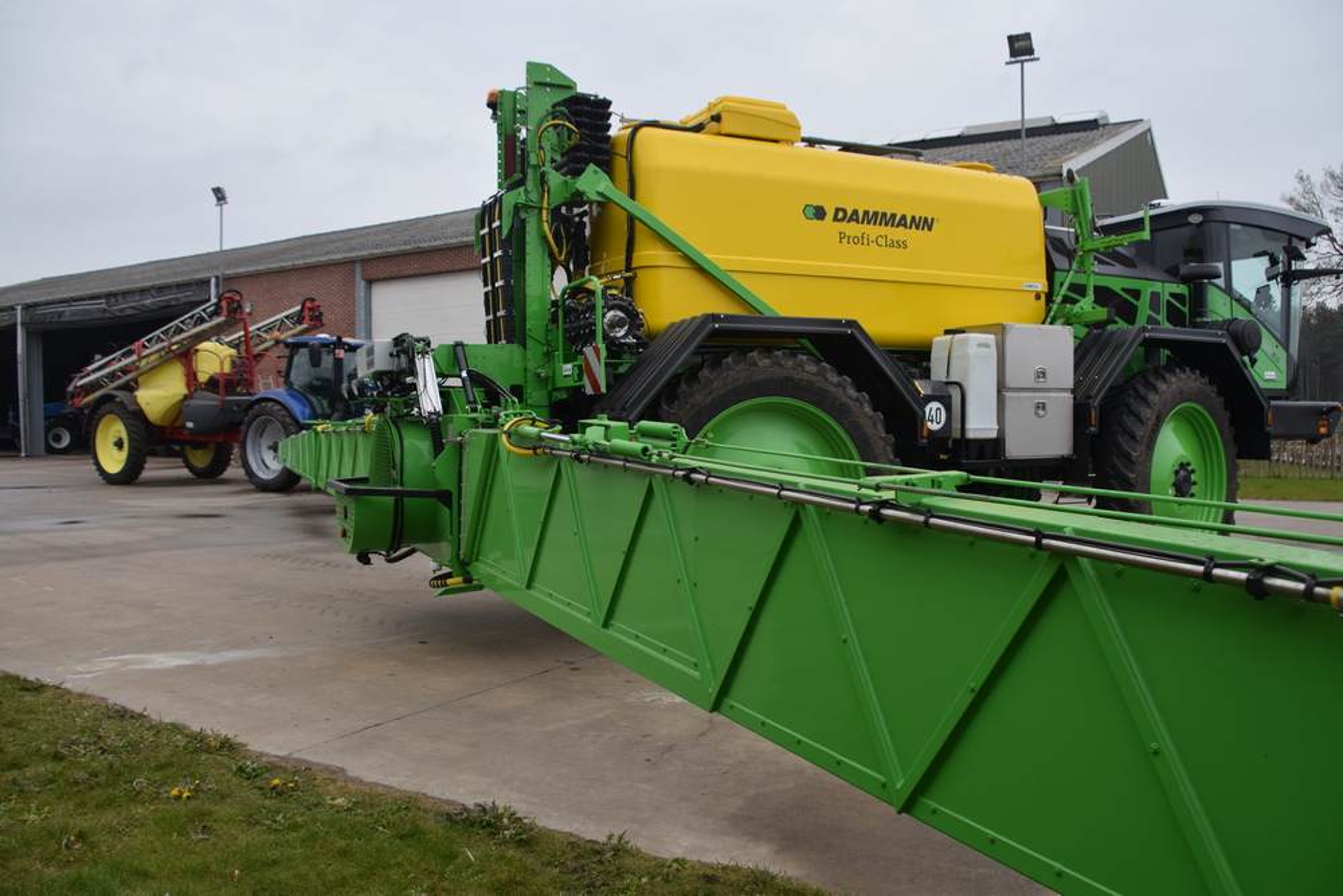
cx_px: 672
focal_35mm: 27
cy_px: 448
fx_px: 1007
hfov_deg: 67.4
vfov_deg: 47.9
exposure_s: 1/1250
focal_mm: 18
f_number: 5
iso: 400
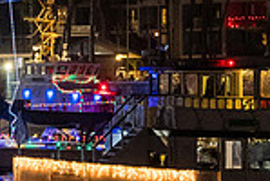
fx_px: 2773
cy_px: 23
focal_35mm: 369
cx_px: 7
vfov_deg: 3.7
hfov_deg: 5.6
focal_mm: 95
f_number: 2.8
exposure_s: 1/125
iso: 6400
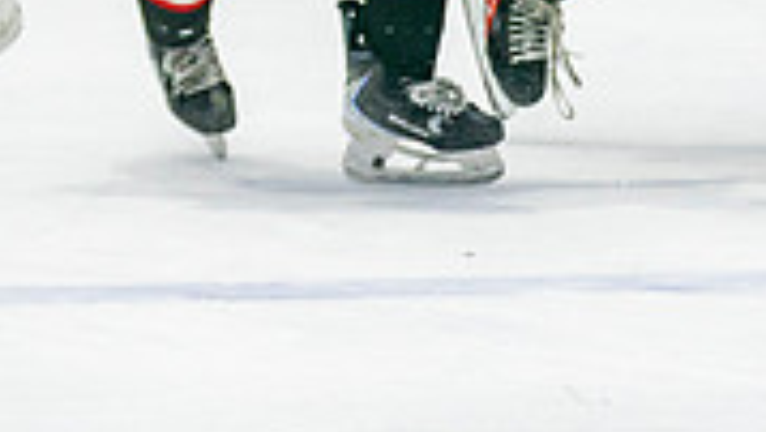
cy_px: -284
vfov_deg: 1.7
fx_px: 14737
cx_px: 469
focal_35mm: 725
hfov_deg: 3.0
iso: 640
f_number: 2.8
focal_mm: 160
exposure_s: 1/640
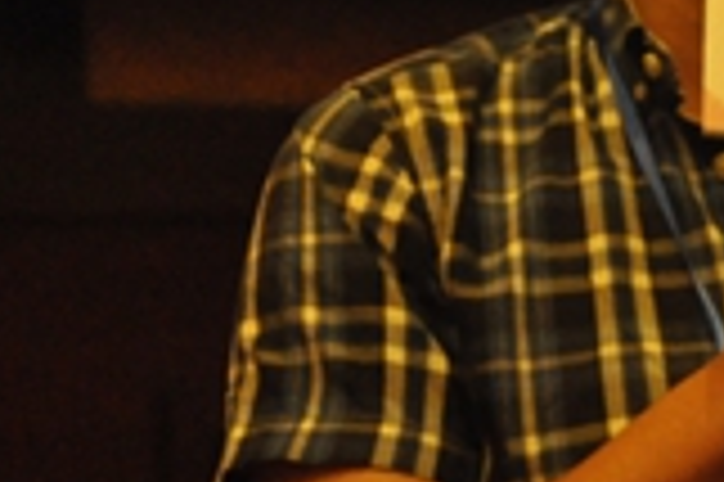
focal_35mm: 252
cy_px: -110
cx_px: 1030
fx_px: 5060
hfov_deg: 8.0
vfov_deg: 5.4
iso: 2500
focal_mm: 45
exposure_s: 1/30
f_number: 4.8
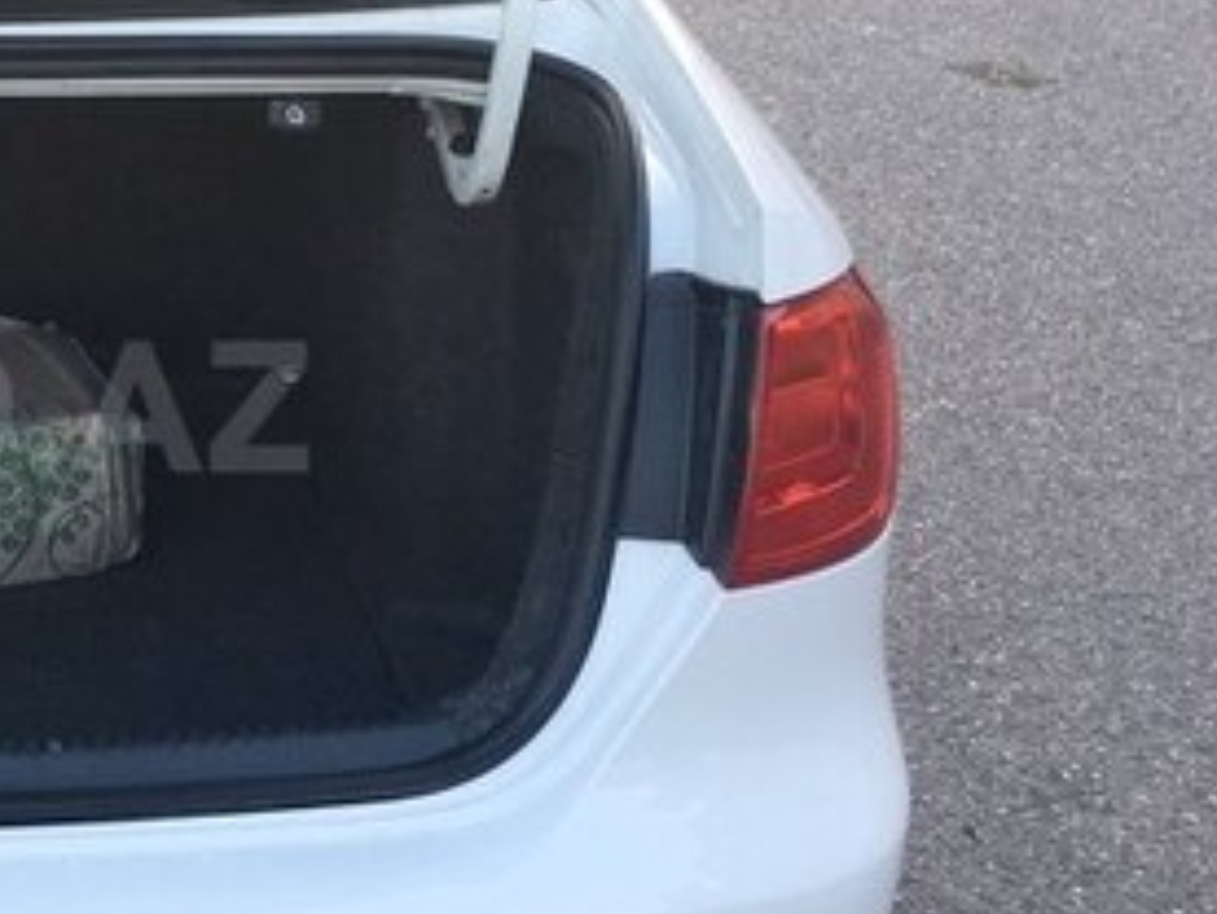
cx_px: -141
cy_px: 406
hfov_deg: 25.9
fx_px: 2427
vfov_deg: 21.3
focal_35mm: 69
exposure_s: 1/100
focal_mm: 4.15
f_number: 2.2
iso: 32
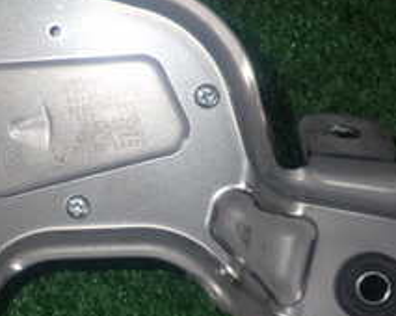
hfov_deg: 18.6
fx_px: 1159
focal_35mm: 99
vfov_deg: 15.5
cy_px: 182
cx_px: -45
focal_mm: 6.37
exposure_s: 1/40
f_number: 7.1
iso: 250
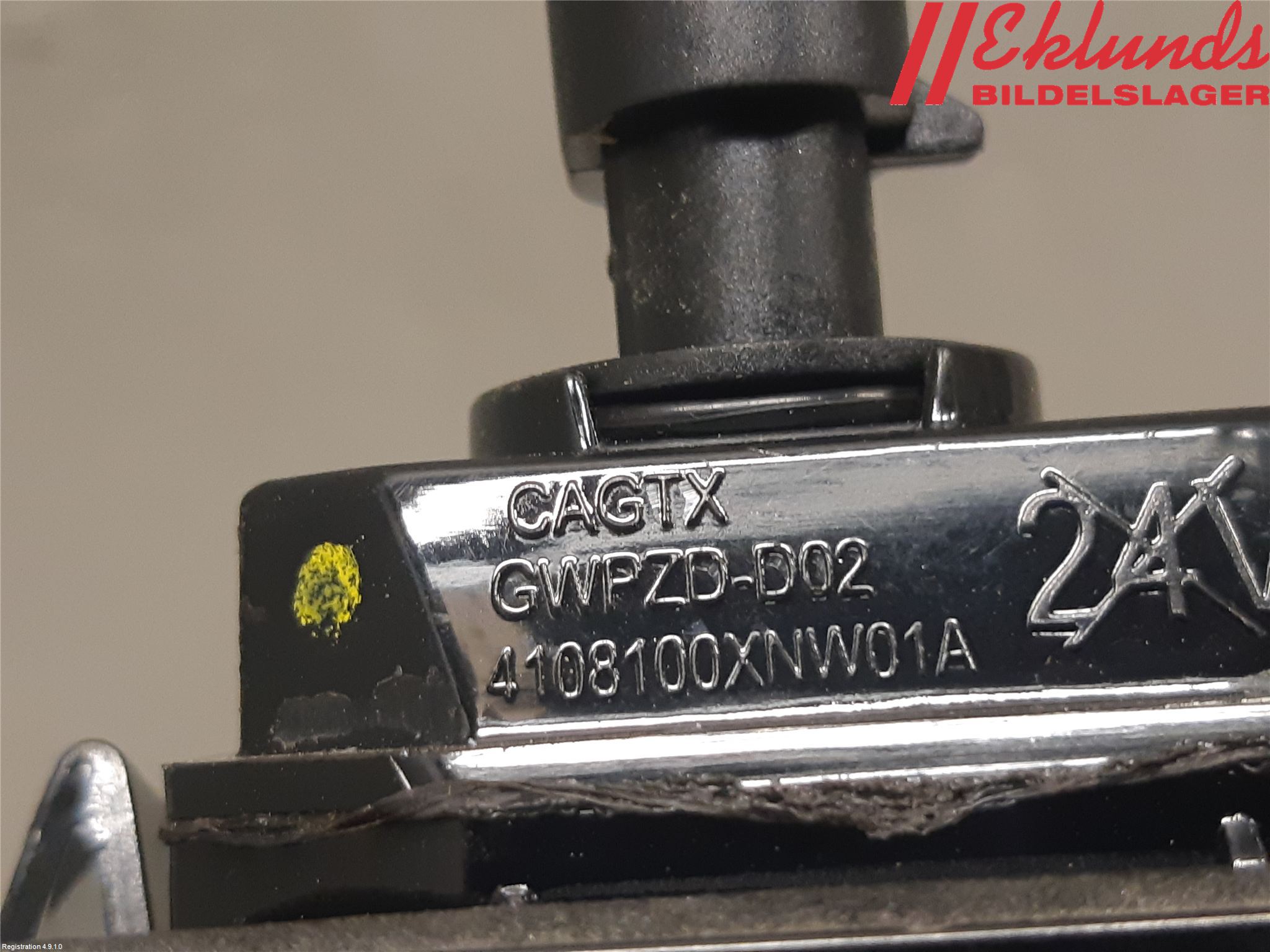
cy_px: 476
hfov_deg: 67.3
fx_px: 954
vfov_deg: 53.1
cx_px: 635
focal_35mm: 26
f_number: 1.7
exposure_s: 1/50
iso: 200
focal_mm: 3.93
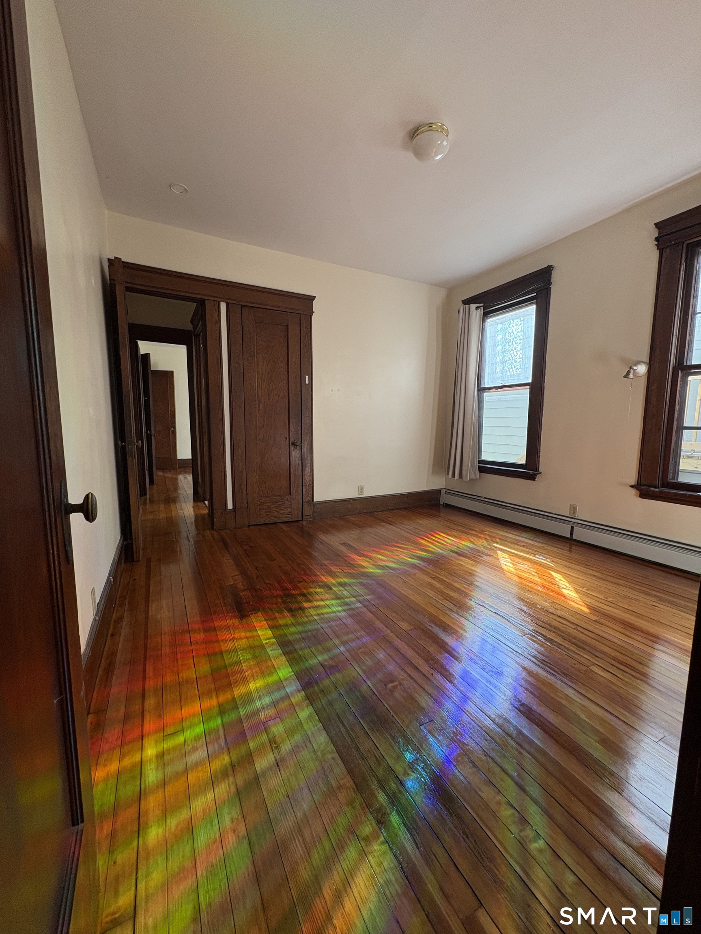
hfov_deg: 85.7
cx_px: 350
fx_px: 378
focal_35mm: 14
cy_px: 467
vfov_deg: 102.1
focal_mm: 2.22
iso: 250
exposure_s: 1/83
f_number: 2.2
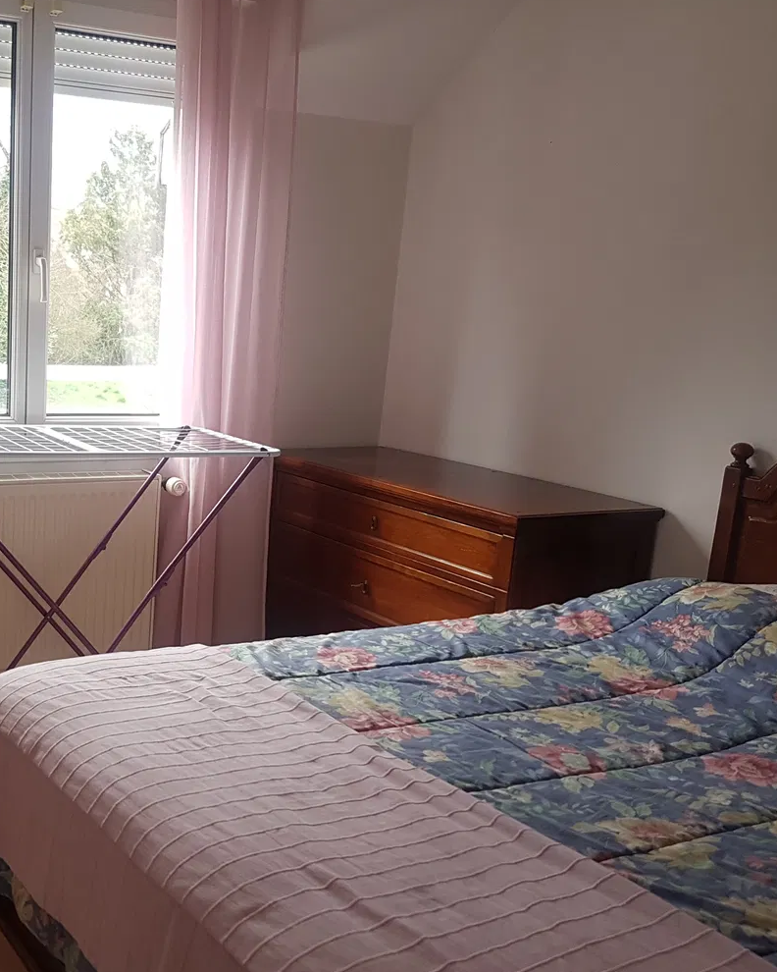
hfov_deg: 35.6
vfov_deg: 44.6
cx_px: 183
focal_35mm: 41
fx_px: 1179
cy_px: 567
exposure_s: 1/50
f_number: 1.7
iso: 64
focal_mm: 4.2
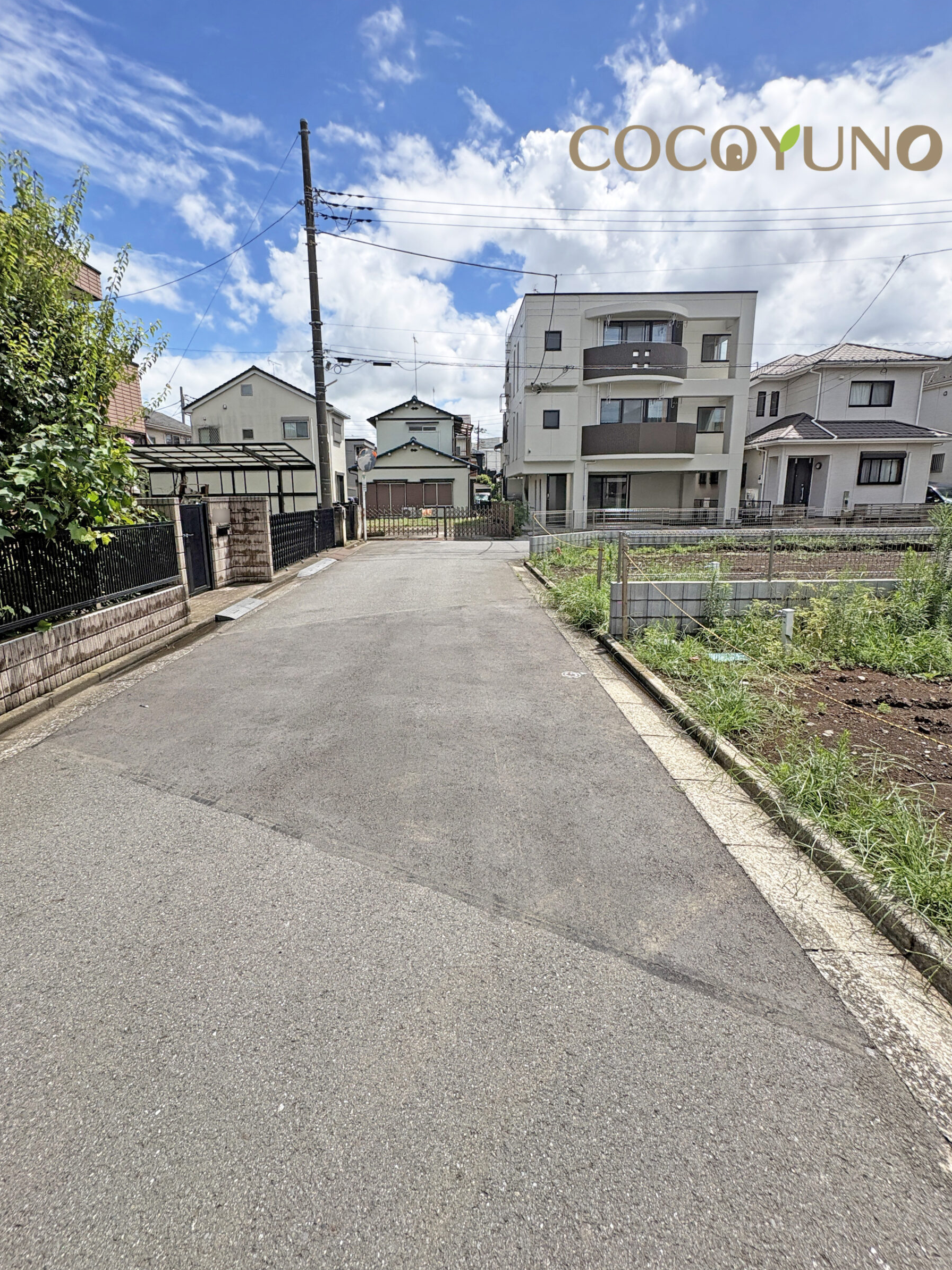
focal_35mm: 15
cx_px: 454
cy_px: 601
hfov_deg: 81.7
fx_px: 550
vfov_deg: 98.1
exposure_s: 1/1880
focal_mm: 2.22
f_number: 2.2
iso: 50
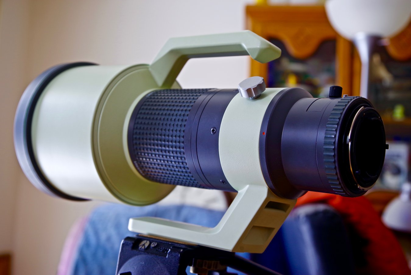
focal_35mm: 58
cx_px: 206
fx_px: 662
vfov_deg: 23.4
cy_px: 138
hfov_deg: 34.5
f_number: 8
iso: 200
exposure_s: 1/15
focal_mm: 58
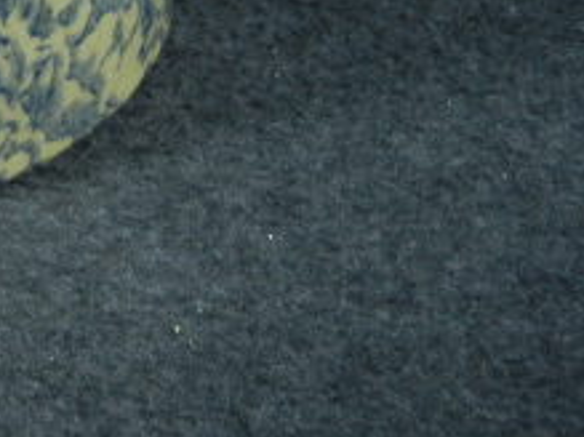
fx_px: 2563
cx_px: -224
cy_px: -179
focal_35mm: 152
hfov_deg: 12.5
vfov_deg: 9.5
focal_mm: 9.3
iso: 380
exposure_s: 1/30
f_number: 3.9
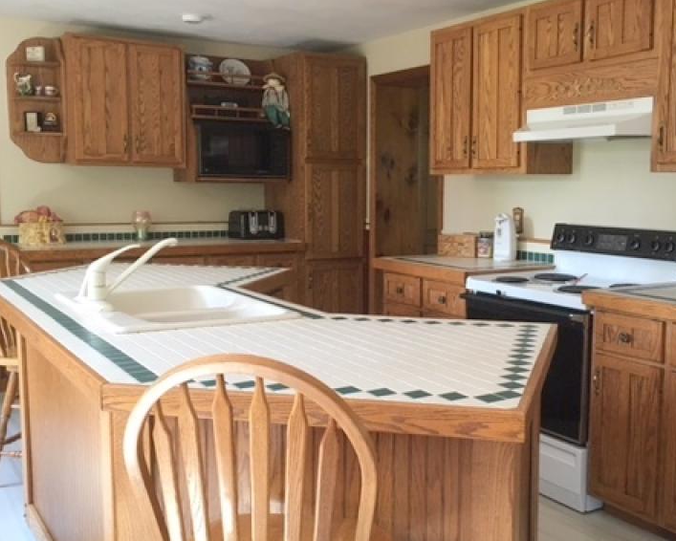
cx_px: 412
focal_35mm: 41
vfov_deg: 36.5
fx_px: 821
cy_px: 289
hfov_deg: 44.5
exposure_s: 1/30
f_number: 2.2
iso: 100
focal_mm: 4.15
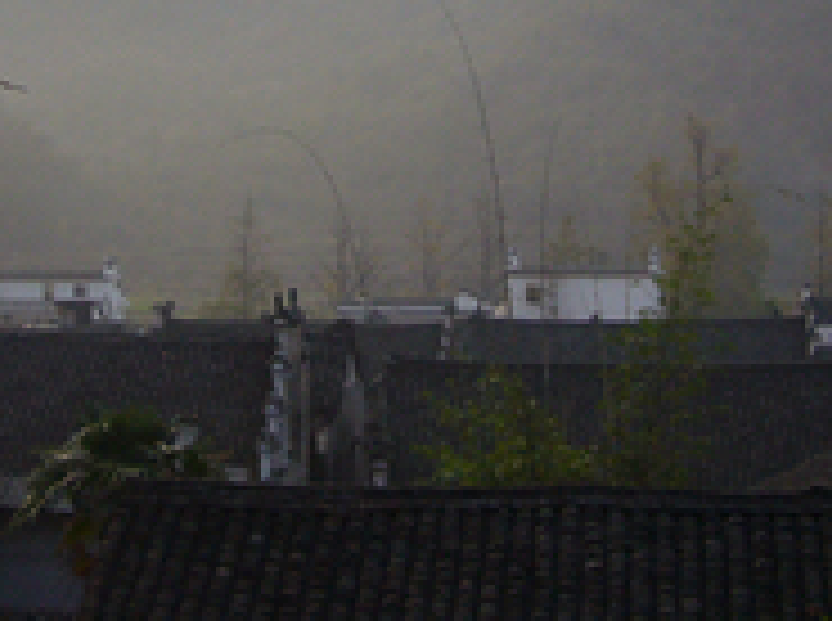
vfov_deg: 16.5
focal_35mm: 88
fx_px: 2111
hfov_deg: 22.2
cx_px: 306
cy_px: 56
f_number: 2.8
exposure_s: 1/250
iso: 80
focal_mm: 4.6
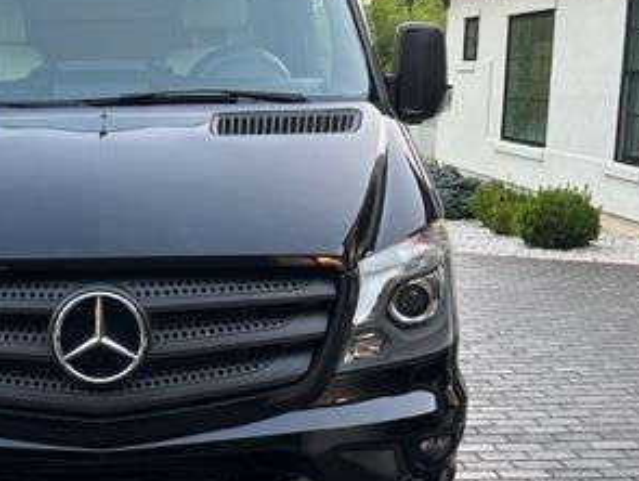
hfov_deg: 35.4
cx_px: 117
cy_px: 245
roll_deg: +0.4
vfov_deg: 28.1
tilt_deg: -10.0
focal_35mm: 52
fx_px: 961
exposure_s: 1/60
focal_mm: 6.86
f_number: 1.78
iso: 160
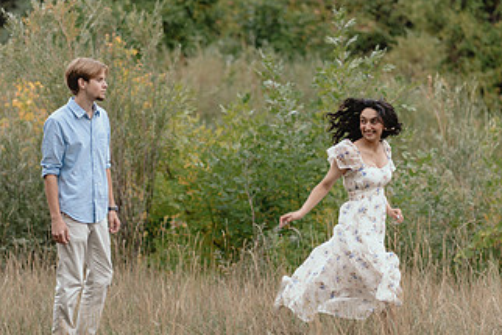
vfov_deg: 9.0
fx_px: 2134
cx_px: 215
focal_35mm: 153
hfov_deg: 13.4
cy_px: 200
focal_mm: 85
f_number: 1.8
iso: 250
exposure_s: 1/250
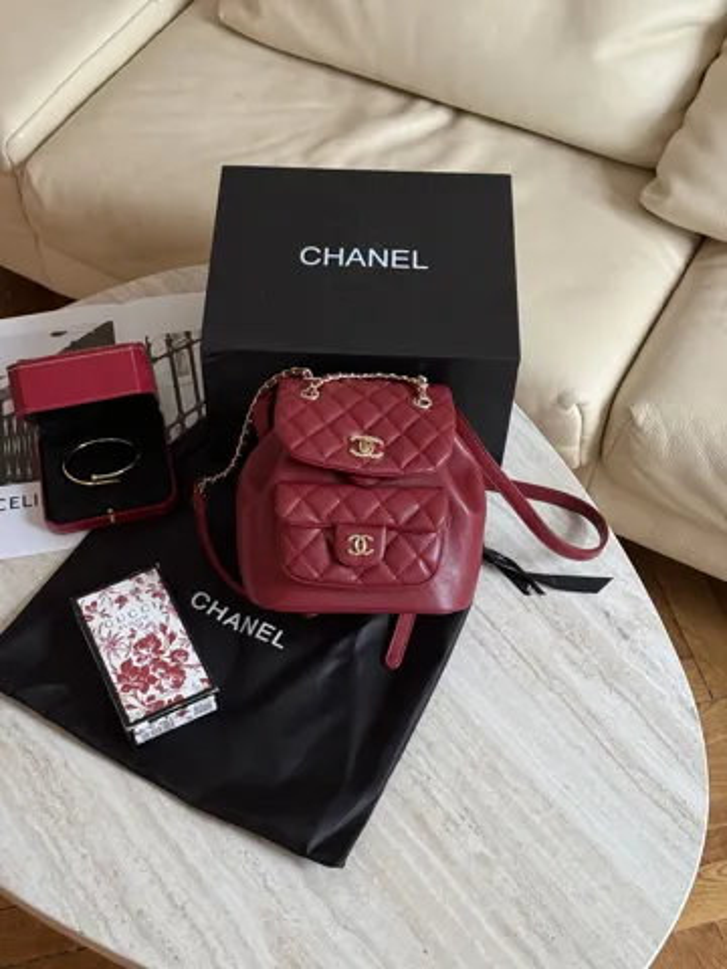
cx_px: 364
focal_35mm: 48
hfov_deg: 30.3
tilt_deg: -54.0
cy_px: 484
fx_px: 1344
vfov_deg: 39.7
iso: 250
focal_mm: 6.76
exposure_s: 1/58
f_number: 1.78
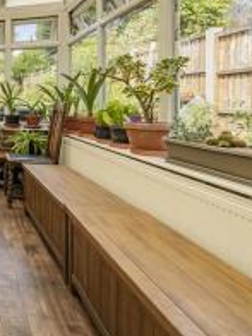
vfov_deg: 61.6
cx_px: -132
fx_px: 272
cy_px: 107
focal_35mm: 28
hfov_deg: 28.8
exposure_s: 1/250
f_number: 9
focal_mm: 12
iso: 320
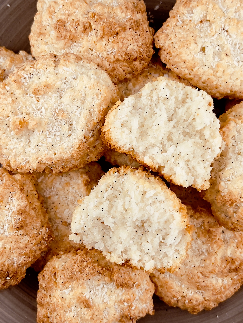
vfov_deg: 67.3
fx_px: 243
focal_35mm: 26
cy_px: 162
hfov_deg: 53.1
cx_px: 122
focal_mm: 5.7
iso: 50
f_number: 1.5
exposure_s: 1/621
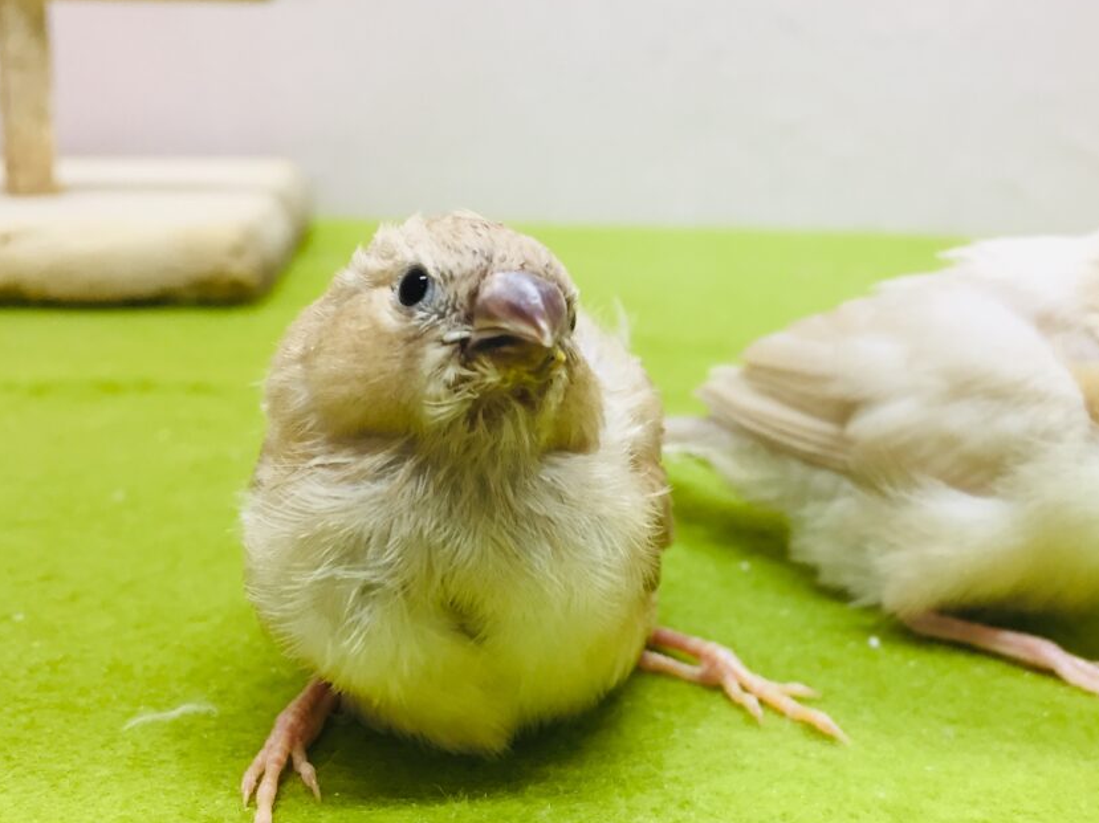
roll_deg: -2.7
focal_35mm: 42
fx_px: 1333
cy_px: 456
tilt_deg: -14.5
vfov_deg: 34.3
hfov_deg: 44.2
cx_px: 726
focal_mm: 4.15
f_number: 2.2
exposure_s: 1/30
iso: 64
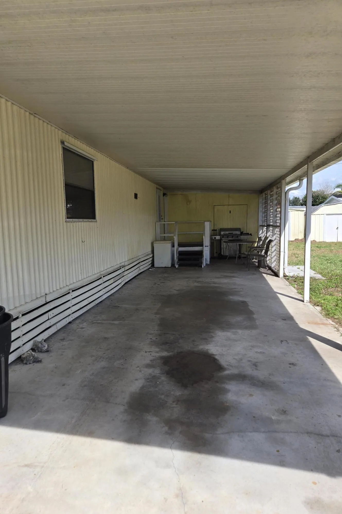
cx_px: 156
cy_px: 258
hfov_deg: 53.1
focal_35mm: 24
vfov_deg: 73.7
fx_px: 342
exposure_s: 1/1189
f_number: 1.8
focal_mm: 5.4
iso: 25
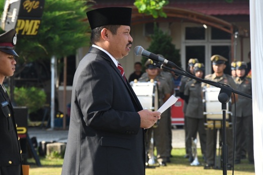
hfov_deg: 9.9
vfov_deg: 6.6
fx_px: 1526
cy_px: 80
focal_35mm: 209
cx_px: 128
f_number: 7.1
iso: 100
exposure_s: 1/100
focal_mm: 105
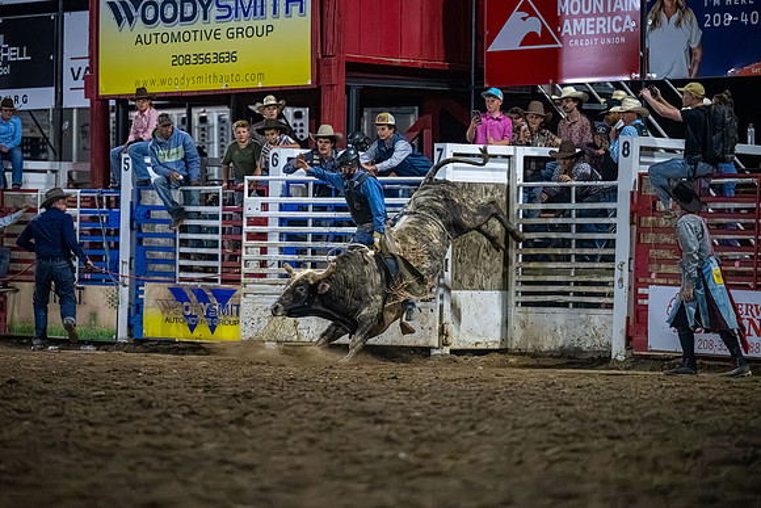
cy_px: 267
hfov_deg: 12.2
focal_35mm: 169
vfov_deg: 8.1
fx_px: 3565
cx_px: 333
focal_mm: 150
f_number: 2.8
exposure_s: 1/800
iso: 6400
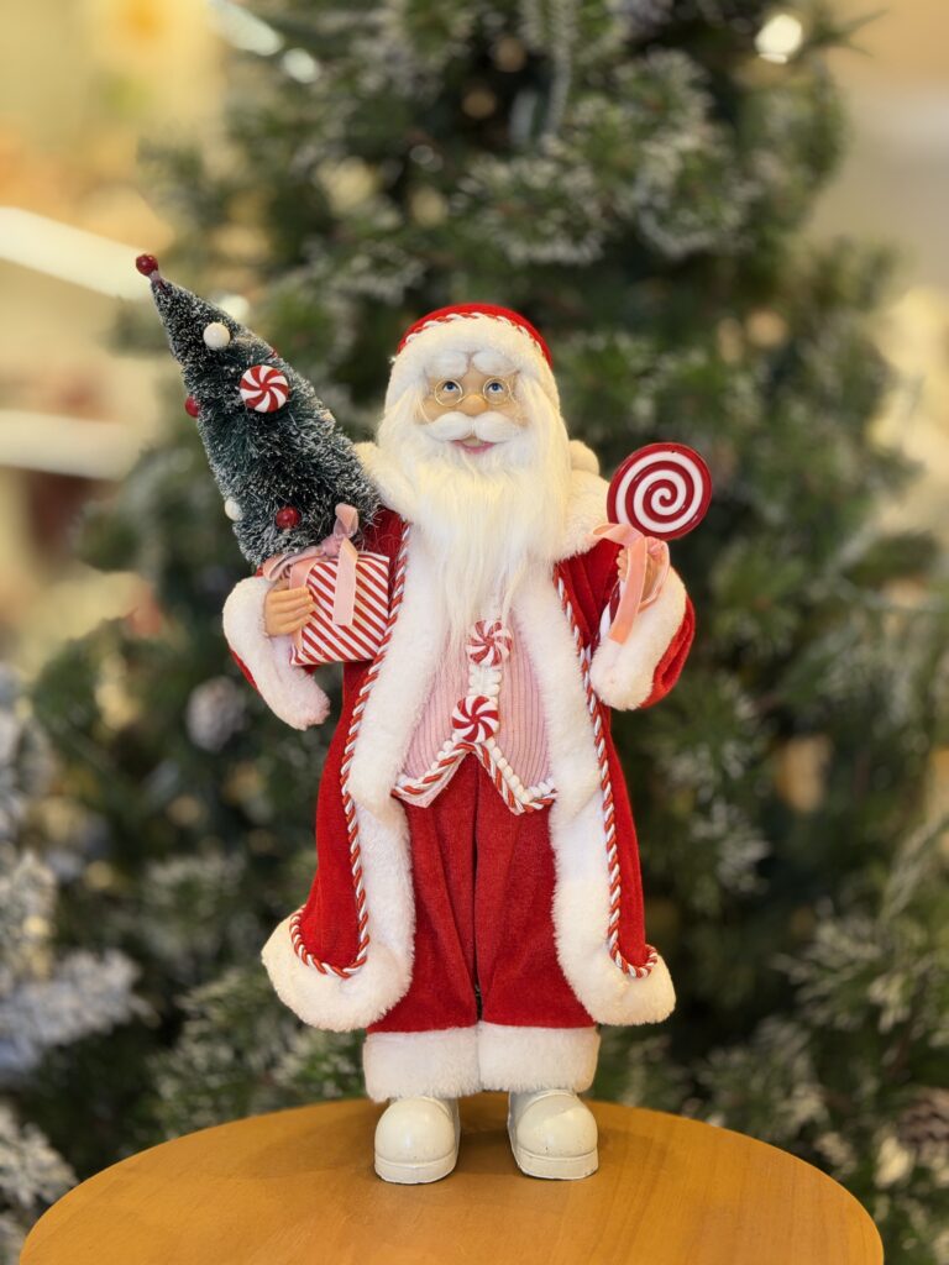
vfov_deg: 39.7
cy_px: 632
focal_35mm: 48
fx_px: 1755
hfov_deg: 30.3
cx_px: 474
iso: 64
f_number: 1.78
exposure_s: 1/60
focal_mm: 6.76
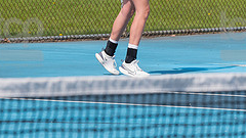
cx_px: 132
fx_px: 3731
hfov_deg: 3.8
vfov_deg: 2.1
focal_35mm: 572
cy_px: -72
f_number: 5.6
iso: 320
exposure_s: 1/1600
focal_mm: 195
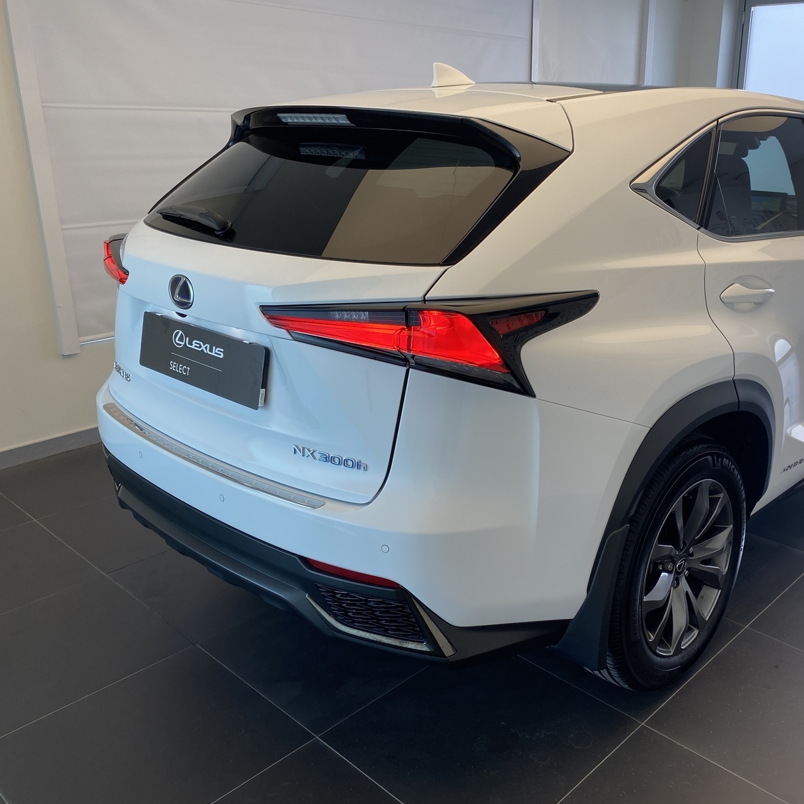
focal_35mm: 31
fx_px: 815
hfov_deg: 51.6
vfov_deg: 52.5
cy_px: 401
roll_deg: -0.1
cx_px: 529
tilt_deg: -19.2
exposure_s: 1/122
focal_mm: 4.25
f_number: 1.8
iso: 32
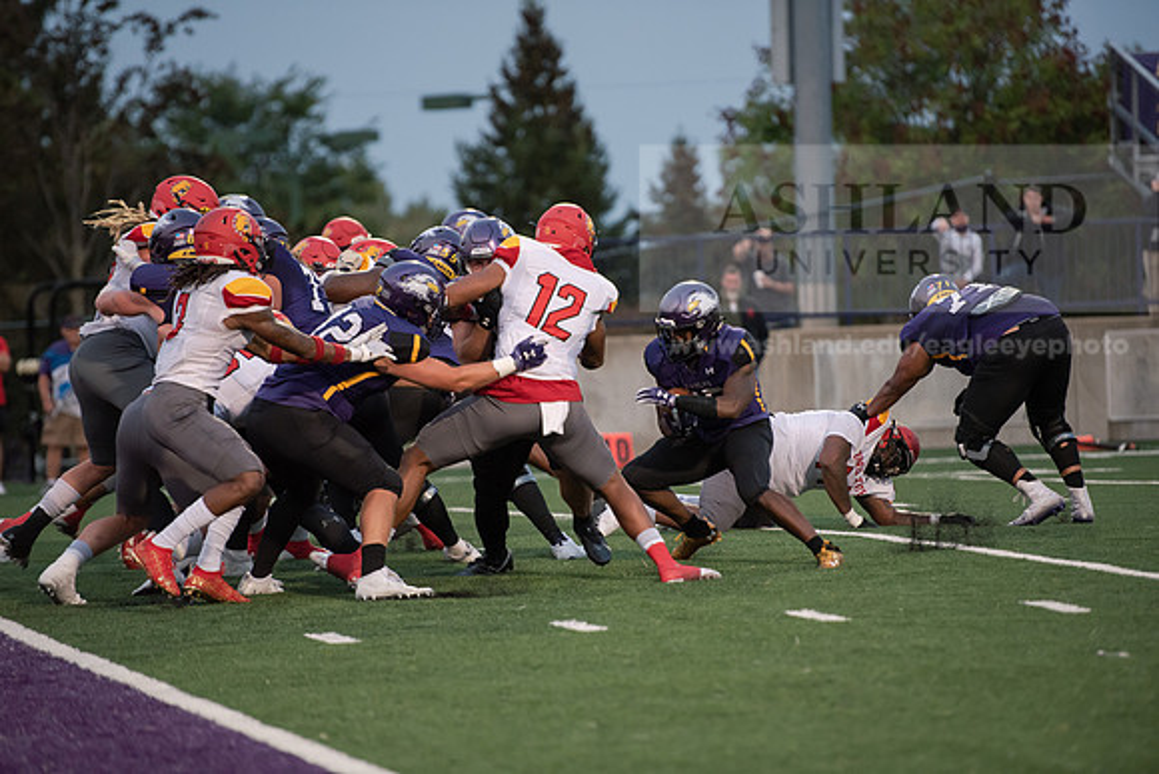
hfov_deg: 10.3
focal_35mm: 200
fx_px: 6440
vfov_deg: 6.9
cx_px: 580
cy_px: 387
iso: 2500
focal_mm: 200
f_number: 2.8
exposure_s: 1/1000
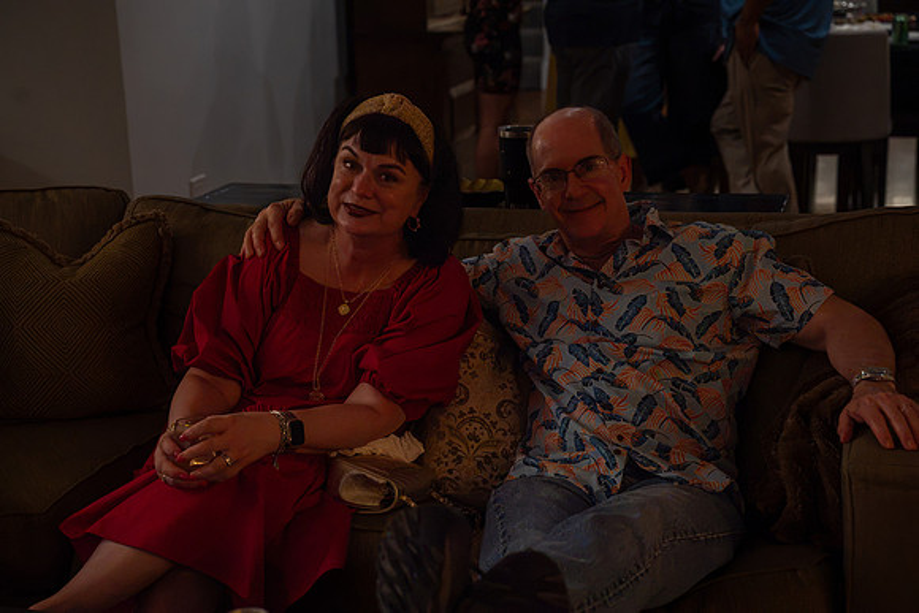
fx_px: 1557
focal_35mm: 61
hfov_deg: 32.9
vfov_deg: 22.3
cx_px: 460
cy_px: 306
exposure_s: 1/160
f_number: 4.5
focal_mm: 61
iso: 2500
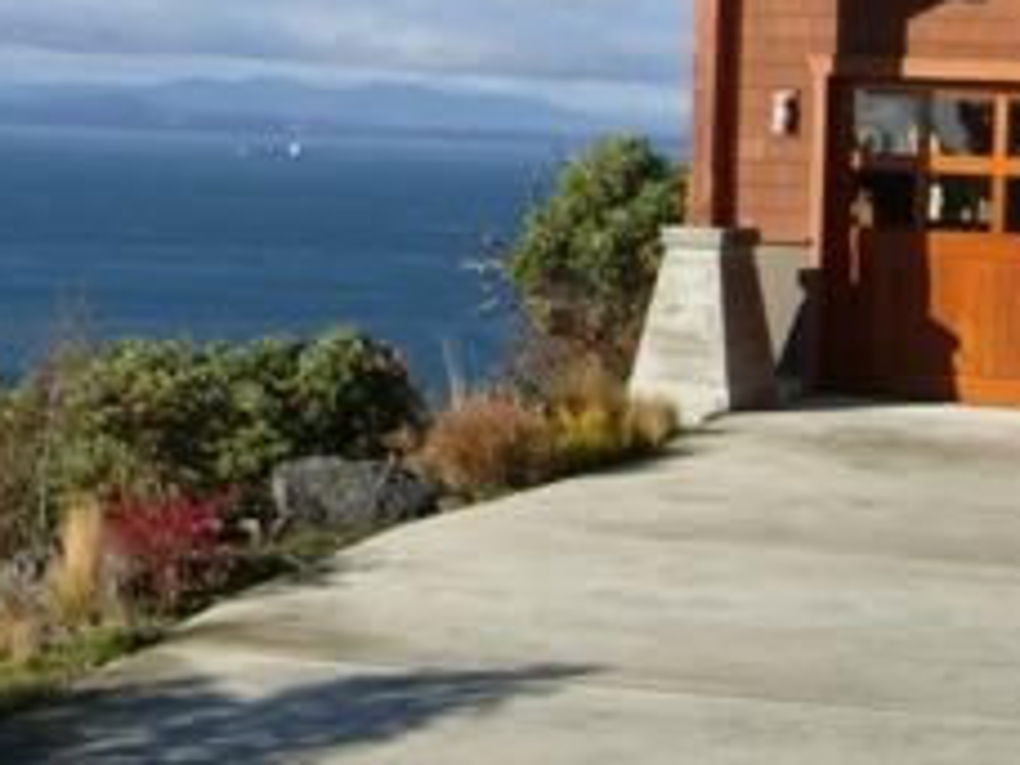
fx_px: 2976
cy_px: 54
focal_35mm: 101
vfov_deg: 14.5
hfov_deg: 18.9
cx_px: -22
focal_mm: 7.5
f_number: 6.1
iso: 50
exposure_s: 1/296
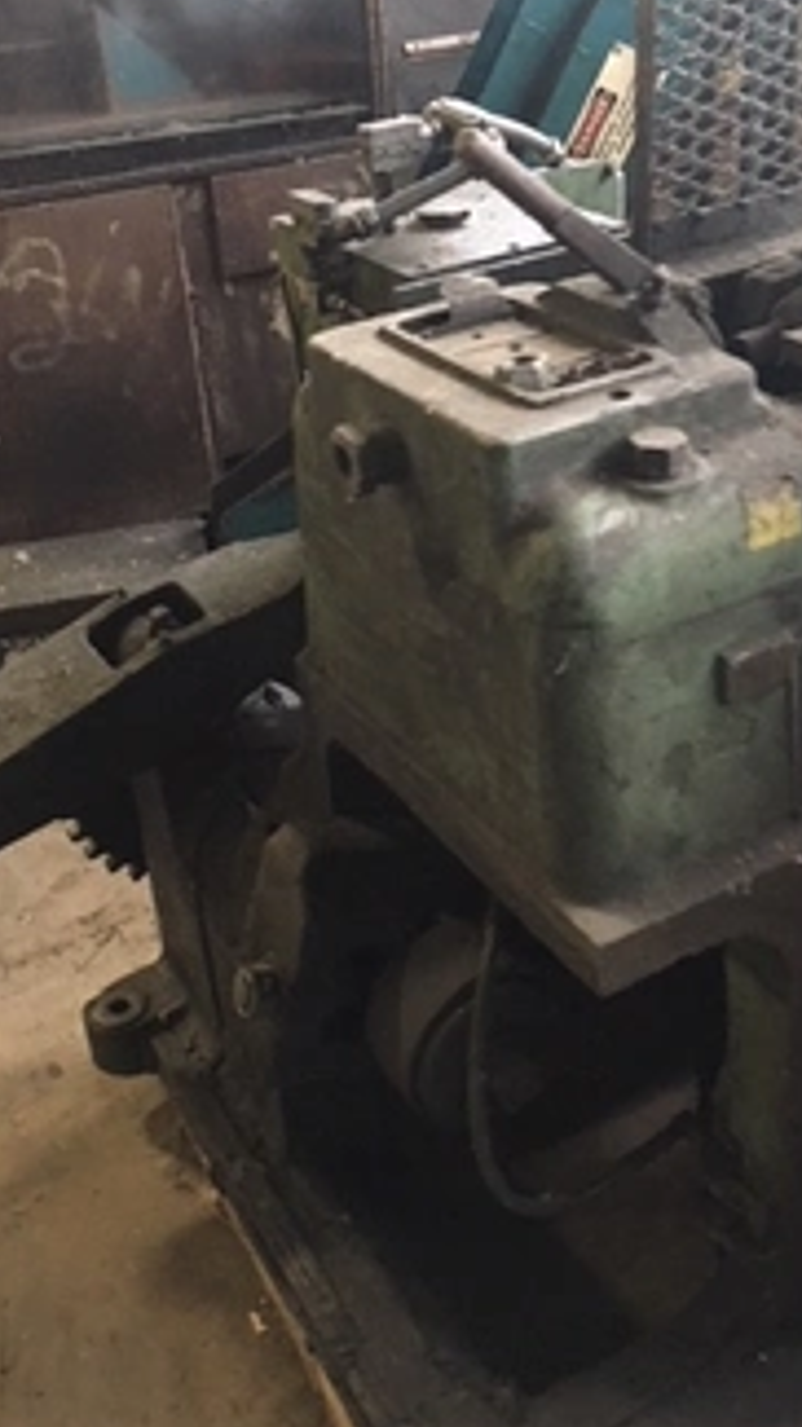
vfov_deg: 51.4
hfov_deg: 30.4
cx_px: 432
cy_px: 608
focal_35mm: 39
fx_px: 1476
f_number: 2.2
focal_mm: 4.15
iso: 100
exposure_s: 1/4
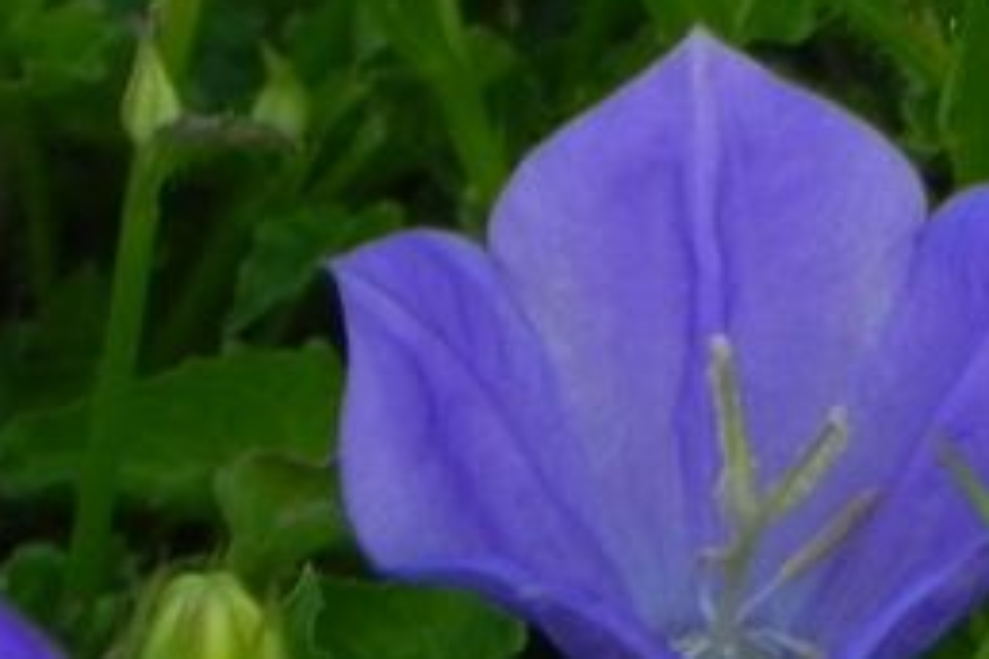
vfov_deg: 0.6
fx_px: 64967
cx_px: 1298
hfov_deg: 0.9
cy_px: -575
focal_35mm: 2365
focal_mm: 97.8
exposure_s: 1/160
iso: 160
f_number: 5
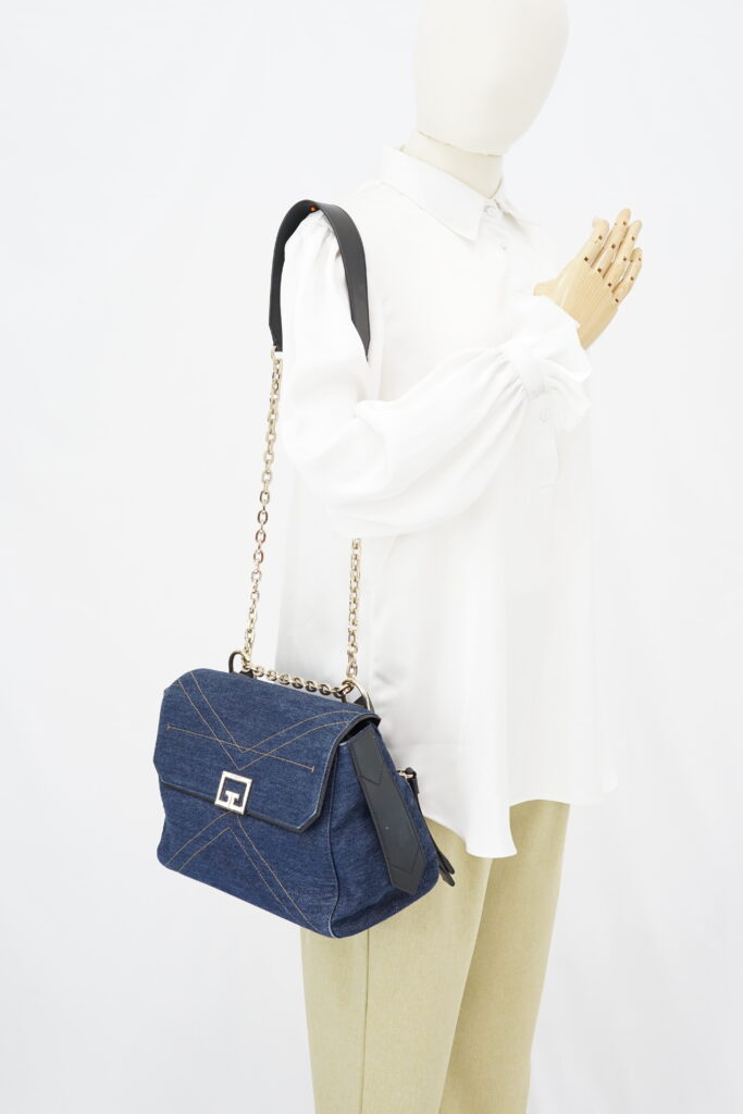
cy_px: 557
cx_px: 372
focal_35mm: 50
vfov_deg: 39.6
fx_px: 1547
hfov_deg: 27.0
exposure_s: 1/6
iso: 640
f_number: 6.3
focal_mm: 50
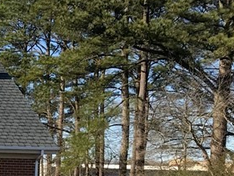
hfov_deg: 16.4
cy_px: 206
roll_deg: -0.7
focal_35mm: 102
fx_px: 690
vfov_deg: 14.1
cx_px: -178
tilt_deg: -0.2
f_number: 1.8
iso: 20
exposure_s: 1/1389
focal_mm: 3.99
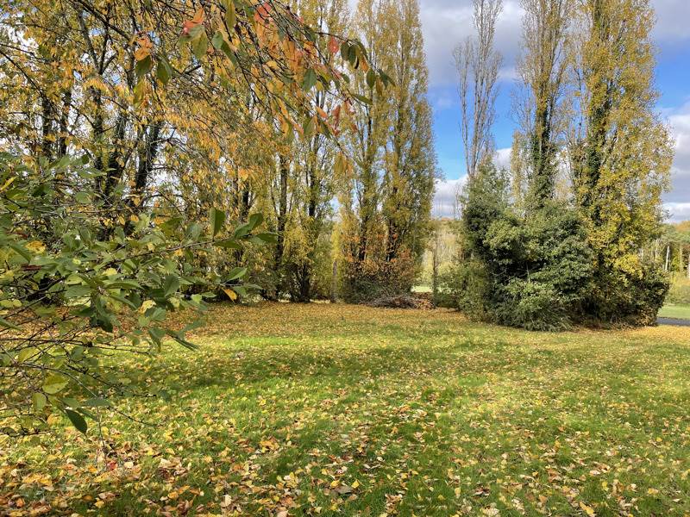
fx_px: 518
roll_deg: -1.4
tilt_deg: +1.4
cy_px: 258
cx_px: 345
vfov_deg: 53.1
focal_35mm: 26
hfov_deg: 67.3
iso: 32
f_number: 1.6
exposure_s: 1/924
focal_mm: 4.2
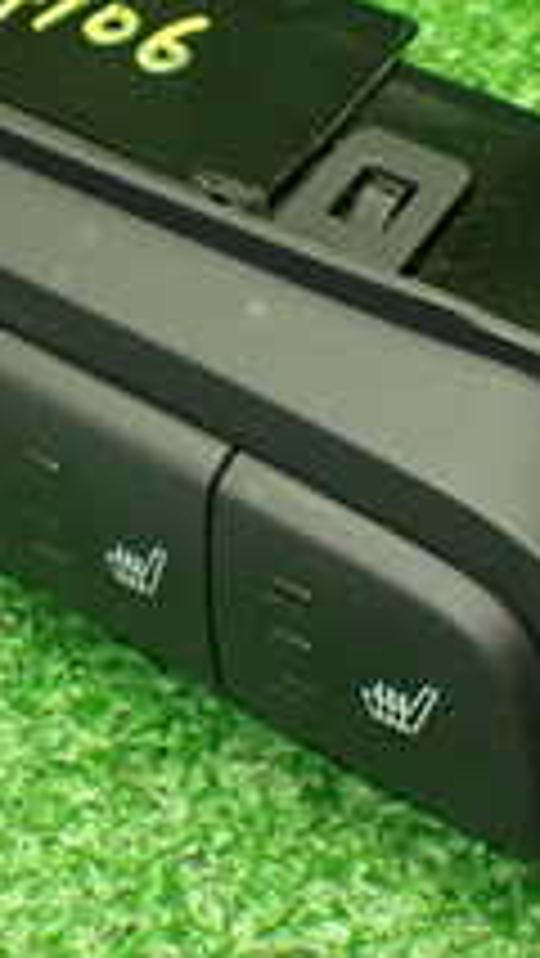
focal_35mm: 92
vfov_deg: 23.0
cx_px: 40
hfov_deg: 13.0
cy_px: 252
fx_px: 2339
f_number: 2.3
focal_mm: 5.4
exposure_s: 1/125
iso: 800
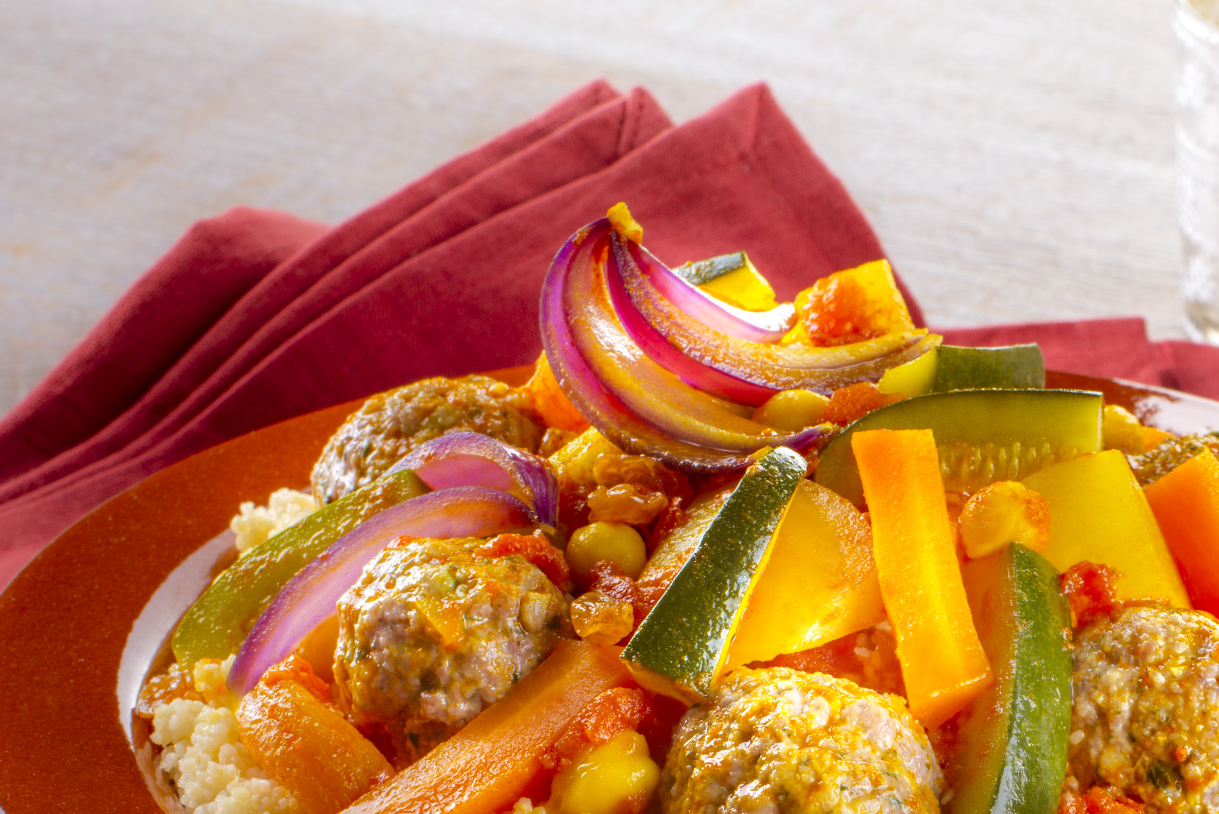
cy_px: 825
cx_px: 1070
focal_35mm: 239
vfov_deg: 5.7
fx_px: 8095
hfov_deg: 8.6
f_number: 16
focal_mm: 105
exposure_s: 1/100
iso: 100
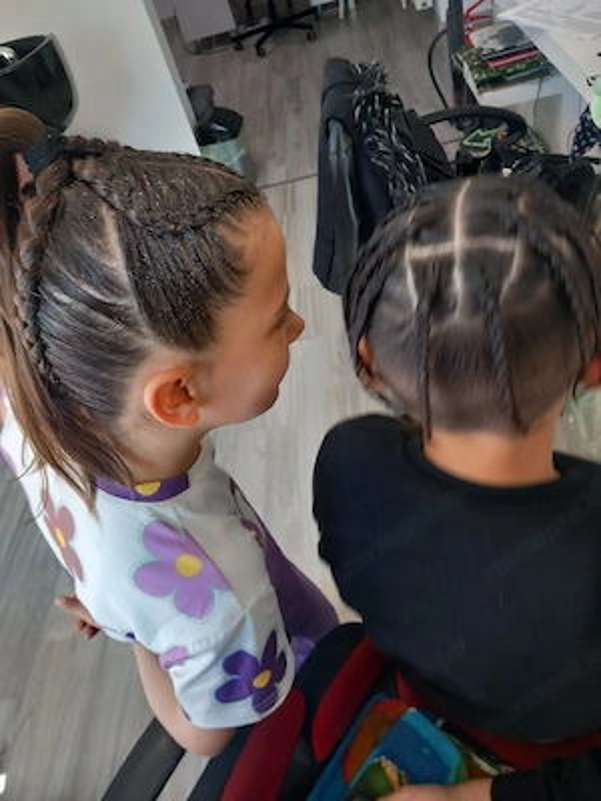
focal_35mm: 27
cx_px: 300
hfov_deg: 51.4
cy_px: 400
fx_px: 625
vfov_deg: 65.3
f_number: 1.8
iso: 125
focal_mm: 4
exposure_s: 1/50
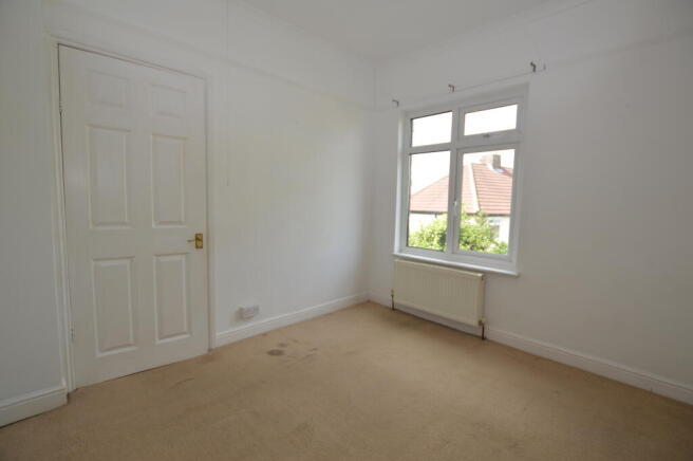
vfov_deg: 77.2
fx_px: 288
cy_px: 230
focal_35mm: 15
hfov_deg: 100.4
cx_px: 346
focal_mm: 10
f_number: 4.5
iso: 100
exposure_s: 1/125
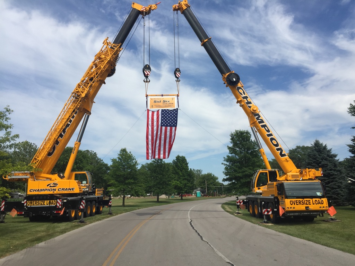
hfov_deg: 61.7
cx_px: 178
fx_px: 297
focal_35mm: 29
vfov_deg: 48.2
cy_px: 133
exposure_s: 1/2825
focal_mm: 4.15
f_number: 2.2
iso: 32
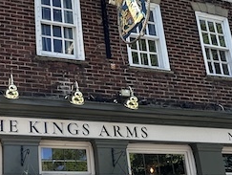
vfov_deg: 31.1
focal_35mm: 46
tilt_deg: +14.8
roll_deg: +1.7
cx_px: 28
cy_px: 128
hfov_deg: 38.6
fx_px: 309
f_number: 2.2
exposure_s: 1/172
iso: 40
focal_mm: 2.22
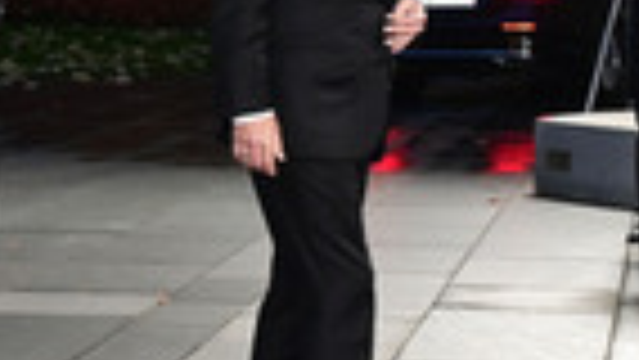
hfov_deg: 16.8
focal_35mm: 123
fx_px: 2085
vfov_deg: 9.8
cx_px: -106
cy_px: 81
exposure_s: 1/200
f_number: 5
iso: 5000
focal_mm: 37
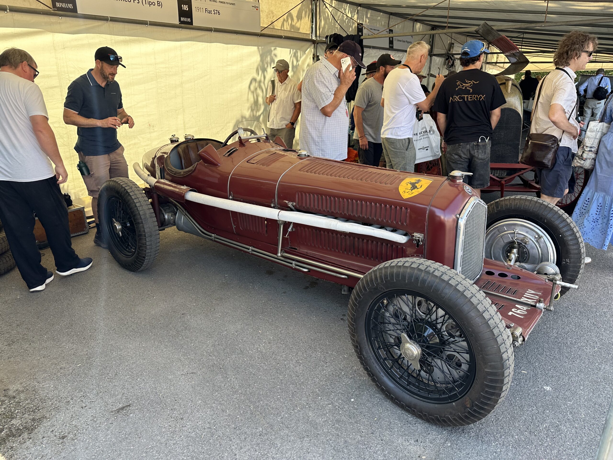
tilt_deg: -20.4
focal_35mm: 24
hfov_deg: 71.6
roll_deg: +2.5
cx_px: 306
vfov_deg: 56.8
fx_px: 425
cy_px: 230
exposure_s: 1/318
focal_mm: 6.86
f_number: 1.78
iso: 80
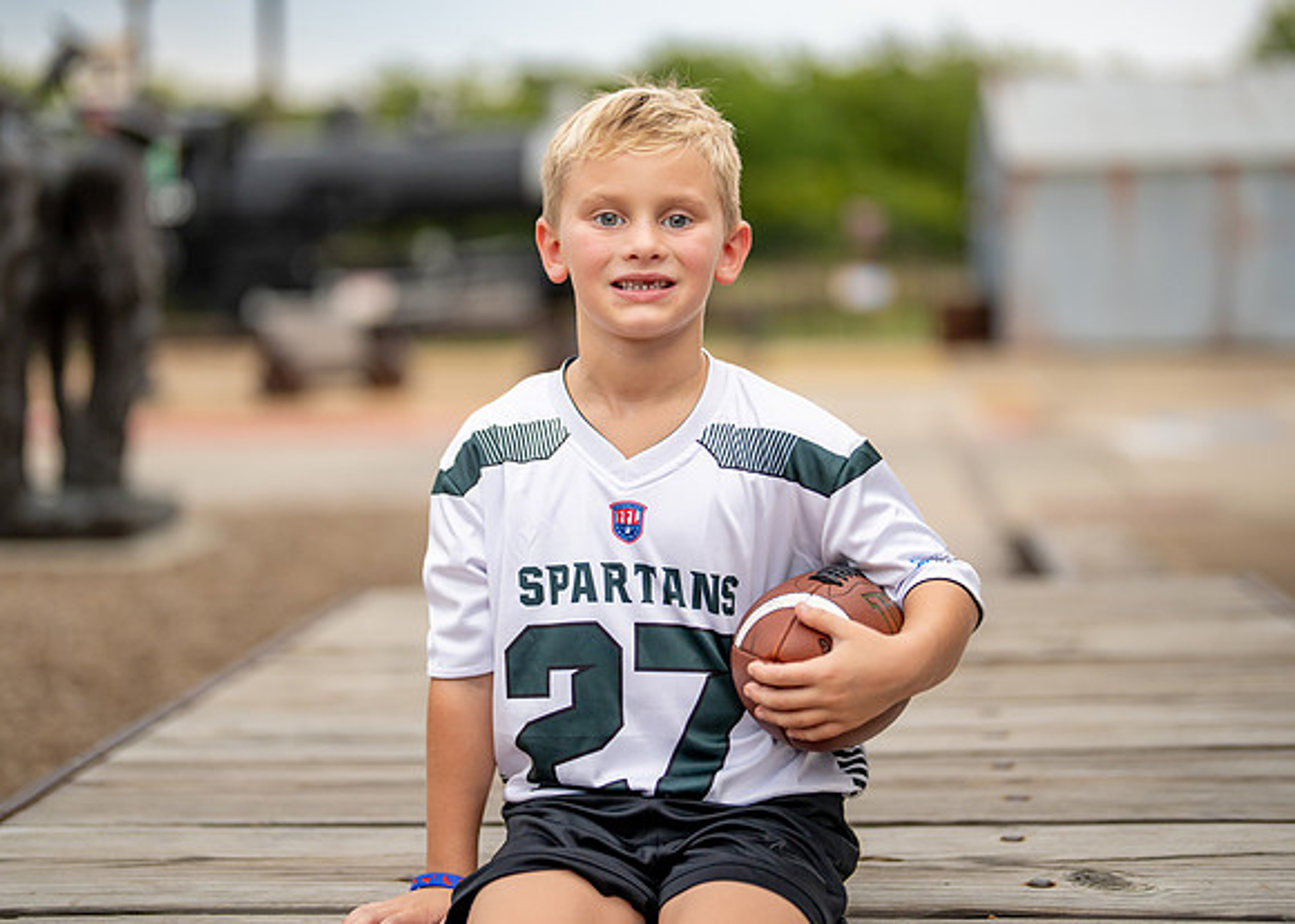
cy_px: 423
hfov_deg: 33.3
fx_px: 2162
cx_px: 648
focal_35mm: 59
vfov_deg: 24.1
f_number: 1.2
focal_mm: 50
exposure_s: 1/2500
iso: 400
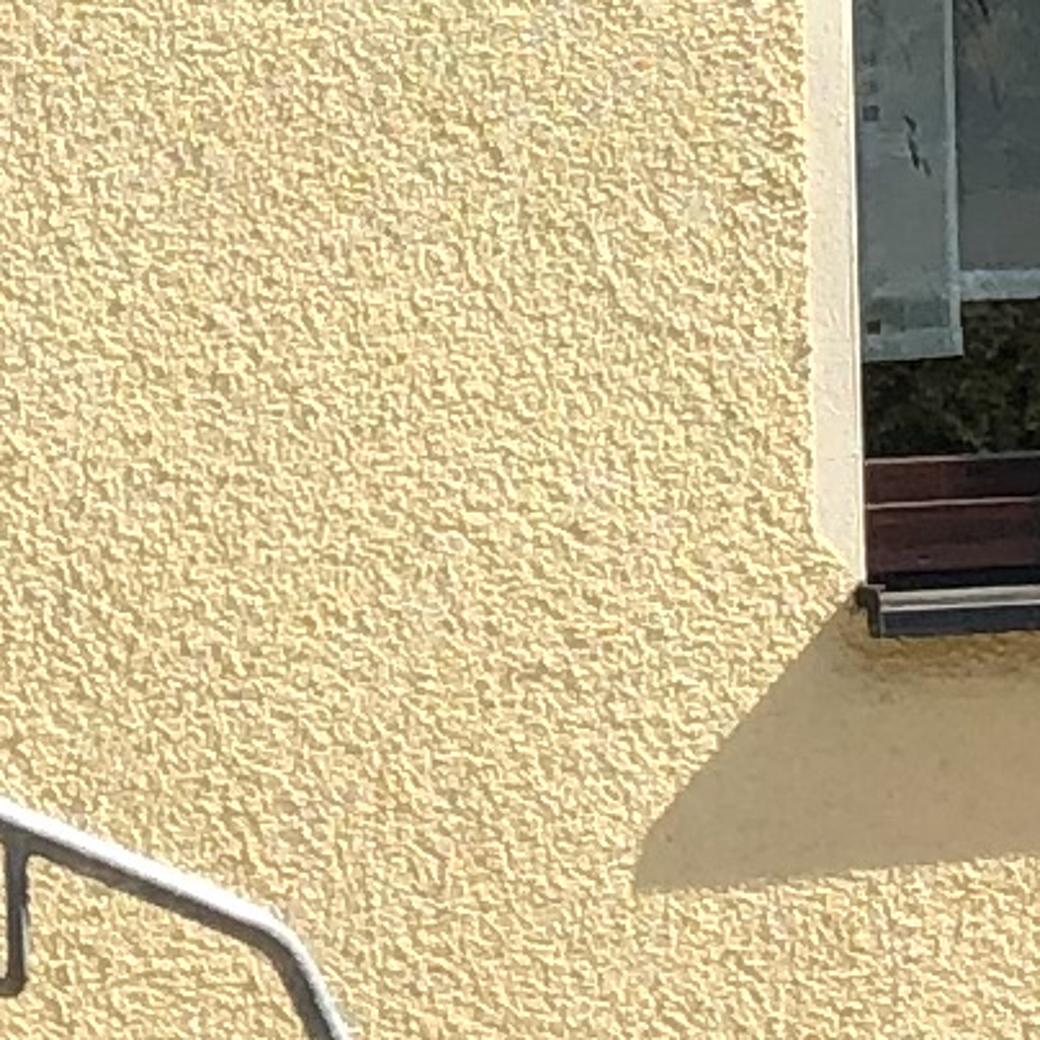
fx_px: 8396
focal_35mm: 247
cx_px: 1169
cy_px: -458
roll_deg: +2.1
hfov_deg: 7.0
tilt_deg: +4.6
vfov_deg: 7.0
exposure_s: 1/1279
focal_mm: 4
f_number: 1.8
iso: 20
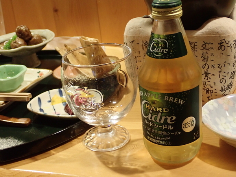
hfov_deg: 36.2
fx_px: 361
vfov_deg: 27.5
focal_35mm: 53
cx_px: 118
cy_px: 88
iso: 800
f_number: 3.4
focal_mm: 9.61
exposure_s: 1/15
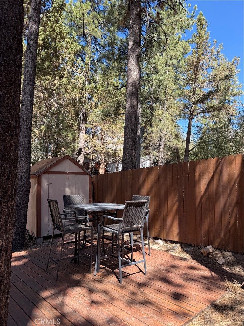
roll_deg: -1.5
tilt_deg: +4.1
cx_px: 122
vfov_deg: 71.6
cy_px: 163
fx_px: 226
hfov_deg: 56.8
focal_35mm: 24
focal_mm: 6.76
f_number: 1.78
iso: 80
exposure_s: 1/822
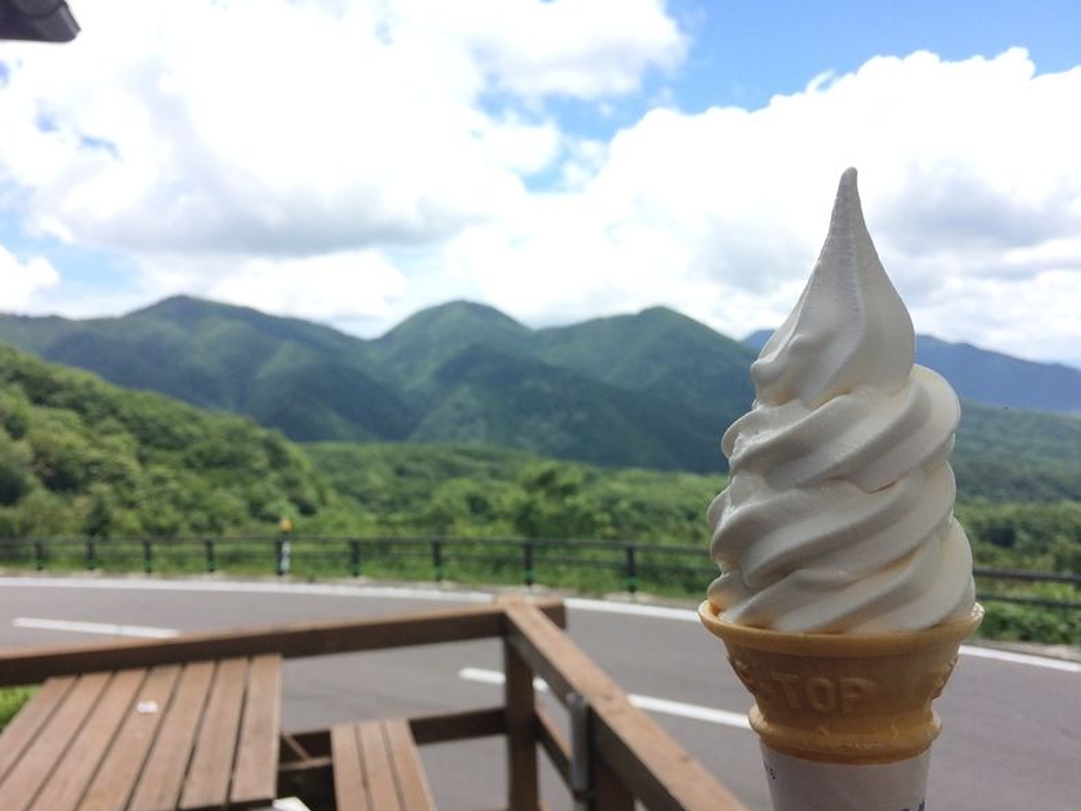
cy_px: 411
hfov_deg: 60.0
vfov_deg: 46.8
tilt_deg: -4.3
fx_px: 937
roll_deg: +2.6
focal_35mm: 30
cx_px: 548
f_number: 2.2
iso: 32
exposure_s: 1/1080
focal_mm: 4.15
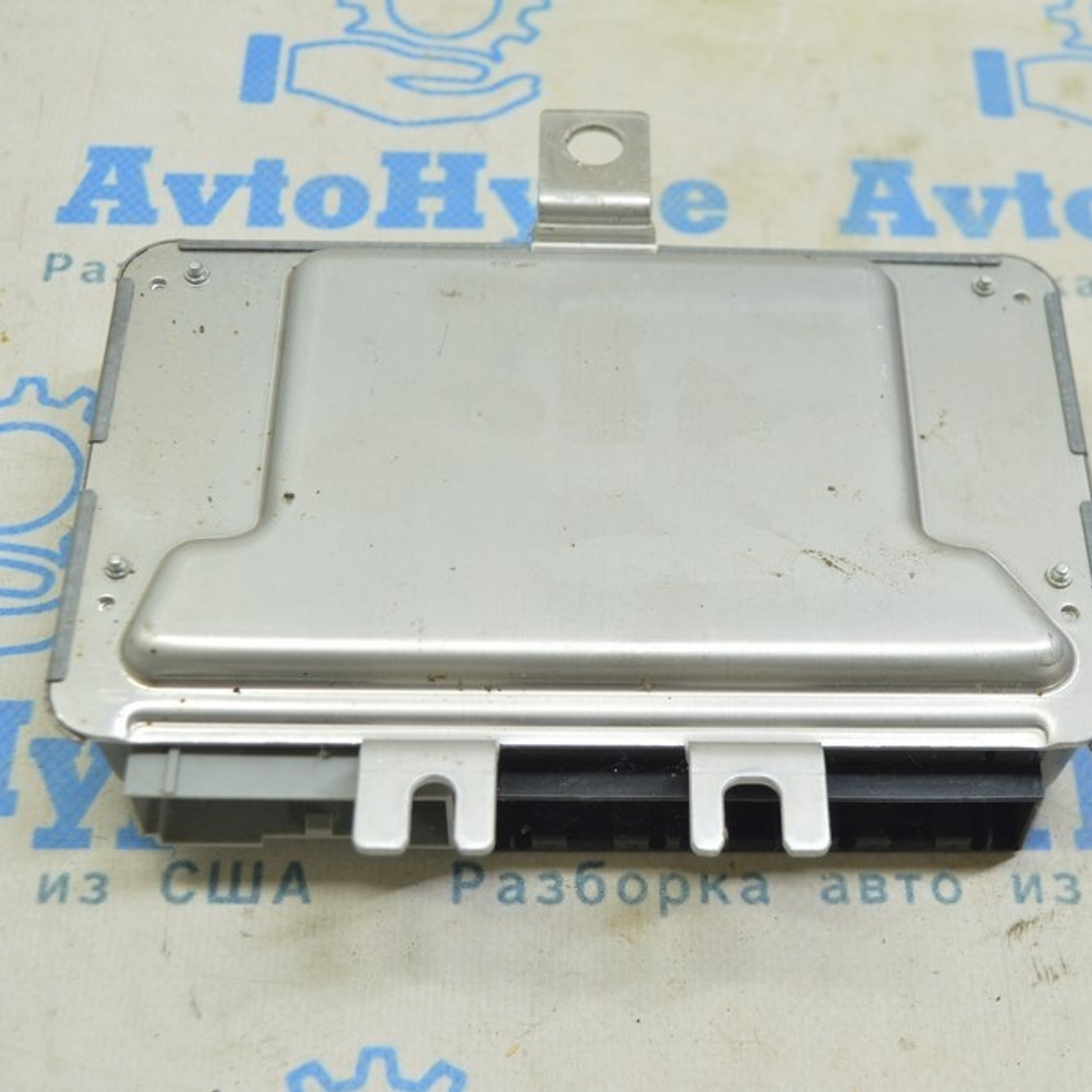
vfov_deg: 29.6
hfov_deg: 29.5
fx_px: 2070
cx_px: 634
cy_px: 548
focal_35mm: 58
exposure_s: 1/20
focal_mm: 30
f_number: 5.6
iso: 400
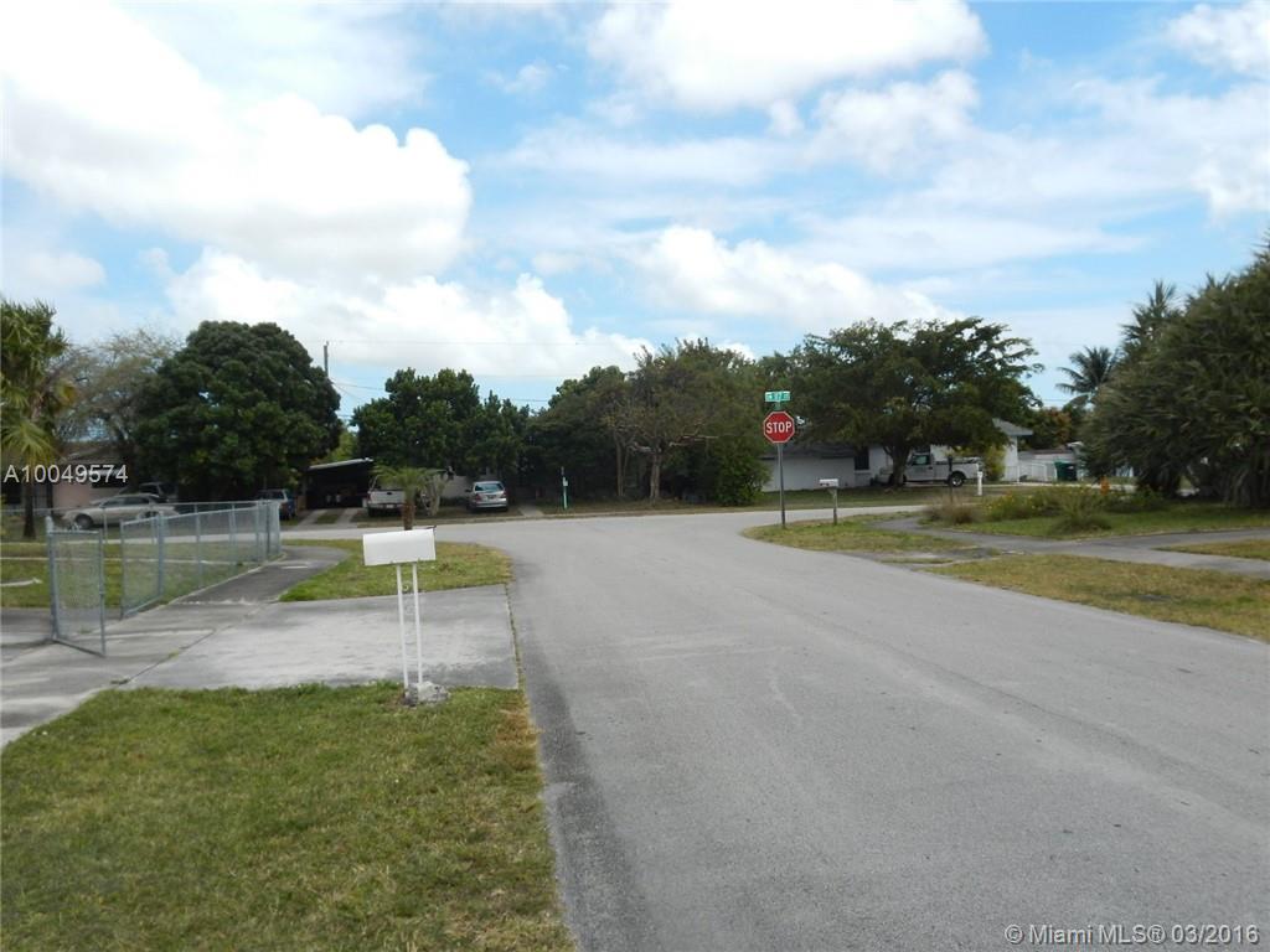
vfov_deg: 48.2
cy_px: 476
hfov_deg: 61.7
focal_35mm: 29
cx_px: 635
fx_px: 1064
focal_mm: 5.2
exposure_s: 1/640
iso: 200
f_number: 6.7
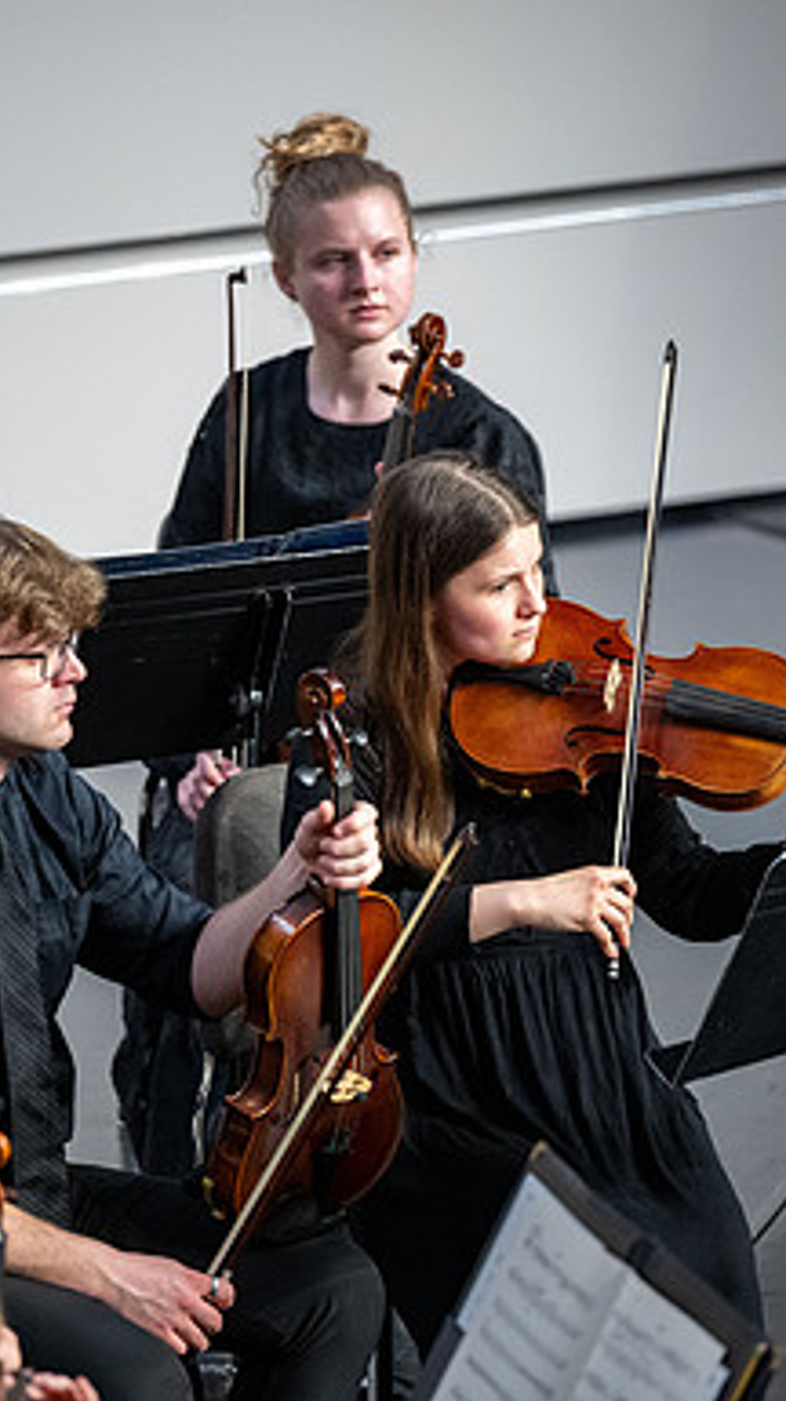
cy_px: 700
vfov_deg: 6.8
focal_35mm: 316
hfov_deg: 3.8
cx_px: 429
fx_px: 11732
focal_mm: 200
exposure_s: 1/400
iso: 2000
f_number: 2.8
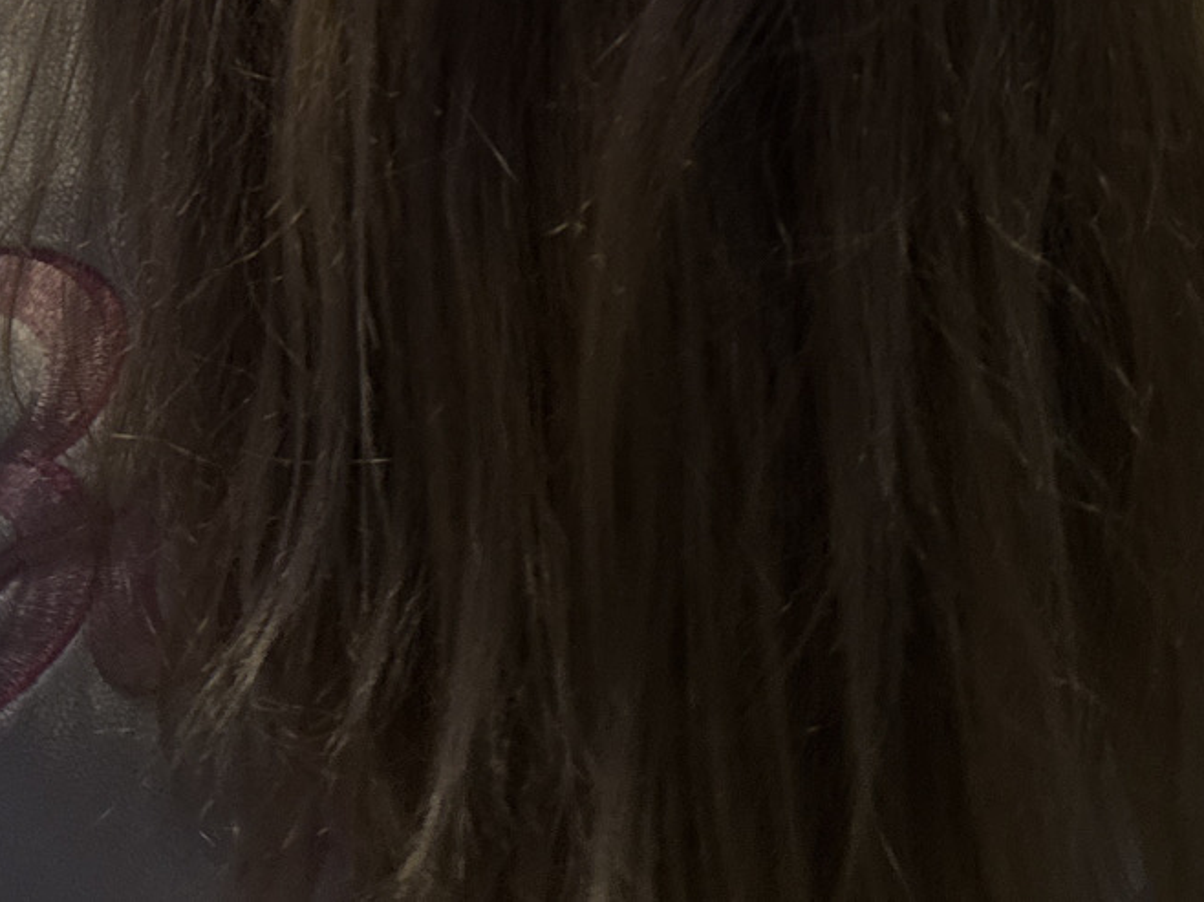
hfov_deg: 26.6
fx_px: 2538
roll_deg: +1.2
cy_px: -468
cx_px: 726
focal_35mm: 73
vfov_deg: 17.9
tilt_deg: +1.9
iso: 250
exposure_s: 1/50
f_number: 1.78
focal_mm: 6.76
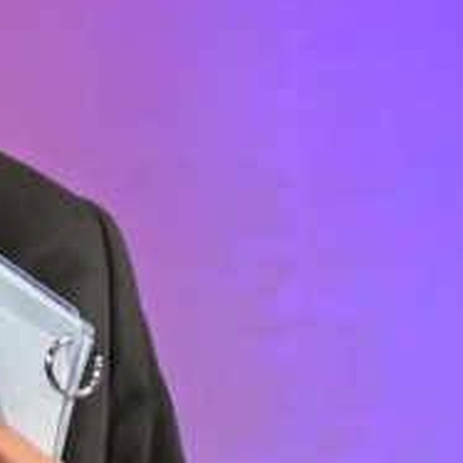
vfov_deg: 1.1
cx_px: 1228
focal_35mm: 1632
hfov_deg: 1.1
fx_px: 24696
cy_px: 439
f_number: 4
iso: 2500
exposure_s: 1/250
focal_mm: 150
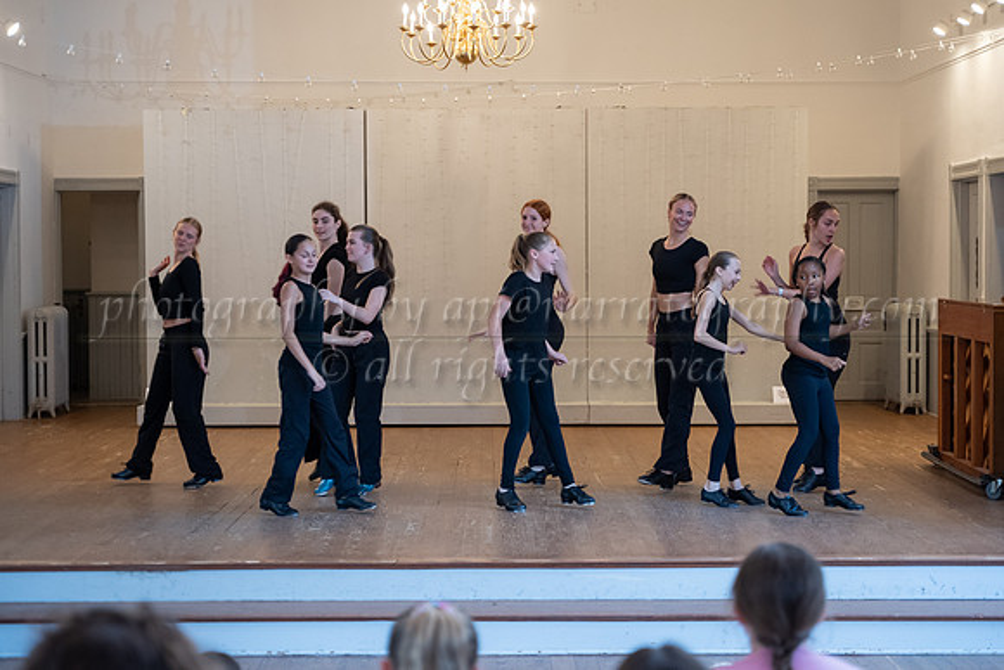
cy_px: 330
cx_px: 528
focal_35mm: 64
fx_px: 1778
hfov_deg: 31.5
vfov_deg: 21.3
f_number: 2.8
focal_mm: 59
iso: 1600
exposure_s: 1/200
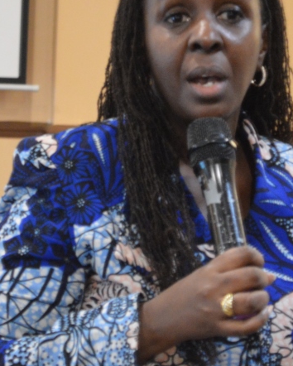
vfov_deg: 10.8
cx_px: 170
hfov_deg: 8.6
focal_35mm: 179
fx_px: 1940
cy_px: 170
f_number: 5.6
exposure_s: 1/15
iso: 3200
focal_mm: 55
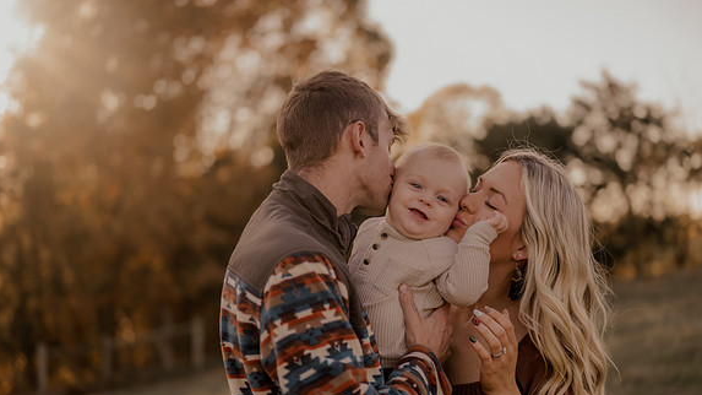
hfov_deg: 39.2
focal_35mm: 53
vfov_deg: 22.6
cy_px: 236
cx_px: 352
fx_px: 986
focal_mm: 50
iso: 250
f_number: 1.8
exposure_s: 1/1600
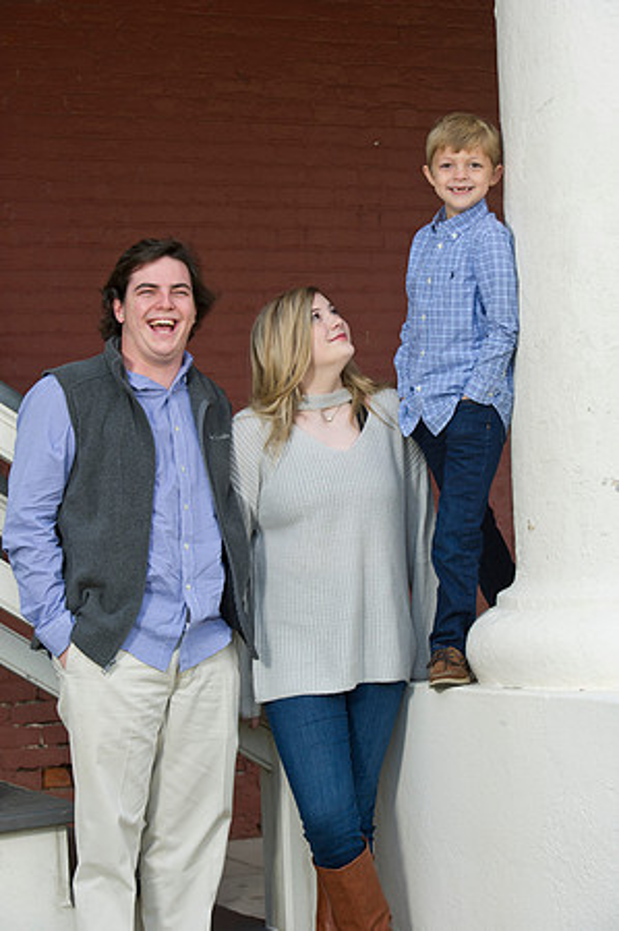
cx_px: 310
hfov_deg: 14.4
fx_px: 2456
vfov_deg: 21.5
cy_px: 466
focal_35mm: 95
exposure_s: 1/100
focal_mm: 95
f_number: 6.3
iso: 160
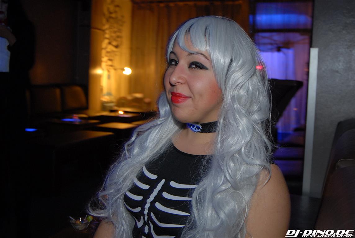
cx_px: 178
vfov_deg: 31.0
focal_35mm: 44
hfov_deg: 44.9
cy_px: 119
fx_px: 430
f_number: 5.6
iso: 400
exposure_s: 1/5
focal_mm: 29
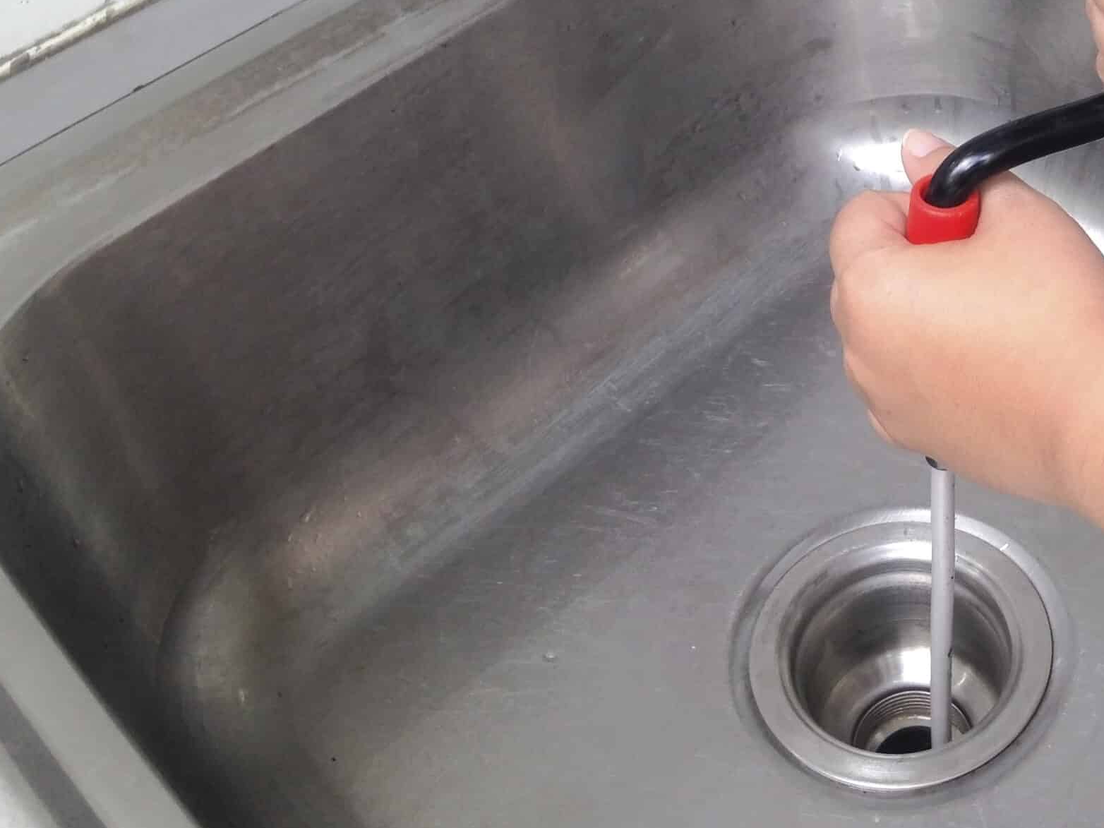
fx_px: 1722
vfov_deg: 26.6
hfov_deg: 34.5
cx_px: 875
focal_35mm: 54
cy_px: 178
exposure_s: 1/140
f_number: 2.4
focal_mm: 4.12
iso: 50
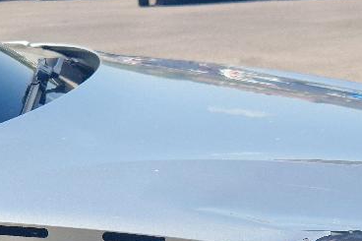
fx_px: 1176
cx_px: 187
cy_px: 399
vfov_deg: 11.1
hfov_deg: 17.5
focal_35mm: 117
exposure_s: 1/909
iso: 50
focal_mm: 5.4
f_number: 1.8
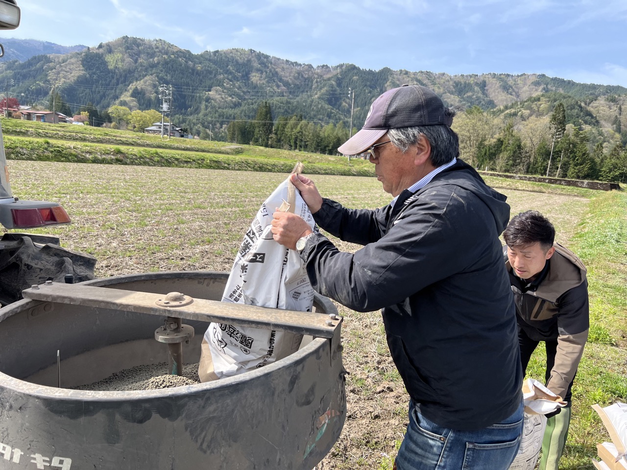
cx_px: 314
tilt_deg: -10.5
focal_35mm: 26
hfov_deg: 67.3
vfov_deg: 53.1
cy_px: 235
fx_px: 471
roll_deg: -7.8
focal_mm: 5.7
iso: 50
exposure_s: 1/1511
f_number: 1.5
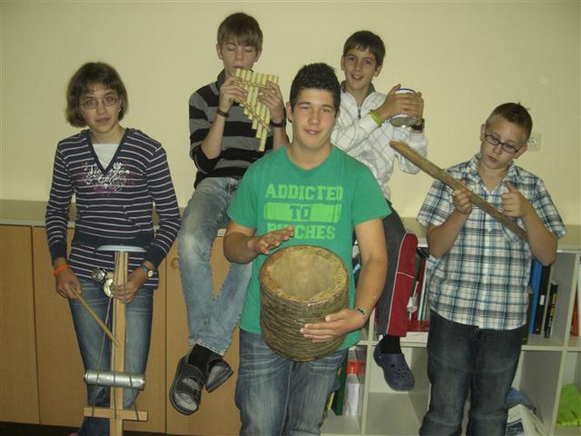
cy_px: 218
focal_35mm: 38
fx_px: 638
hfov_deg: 49.0
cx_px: 290
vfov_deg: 37.7
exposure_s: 1/60
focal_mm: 6.3
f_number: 4.4
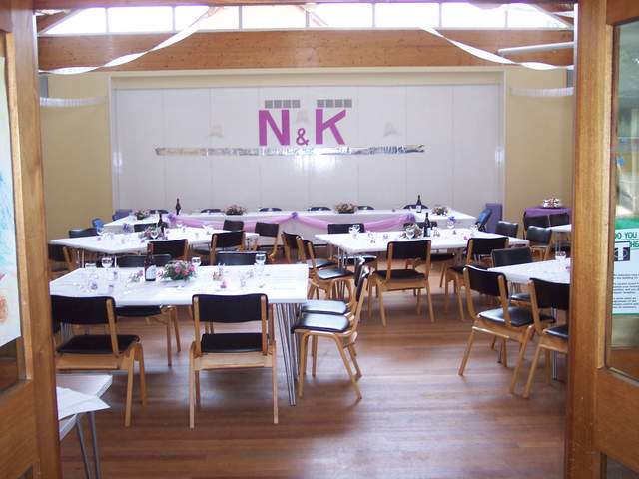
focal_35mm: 38
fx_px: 701
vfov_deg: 37.7
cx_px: 320
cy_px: 240
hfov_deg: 49.0
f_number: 2.8
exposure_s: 1/45
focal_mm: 8
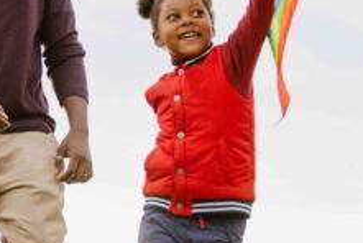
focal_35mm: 162
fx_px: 1636
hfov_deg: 12.6
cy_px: 142
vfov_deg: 8.5
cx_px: 69
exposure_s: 1/400
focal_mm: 35
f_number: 3.2
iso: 320
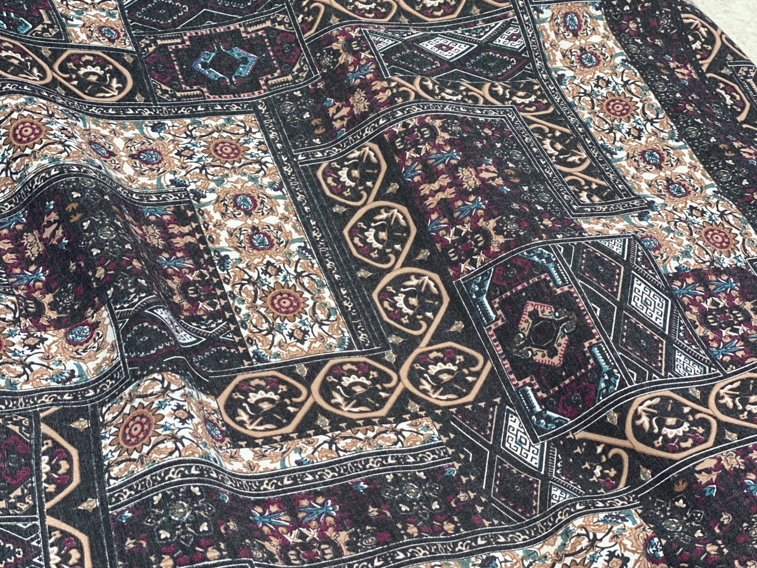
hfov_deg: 27.8
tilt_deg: -41.9
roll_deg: -16.0
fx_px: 1531
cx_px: 376
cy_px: 277
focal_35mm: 70
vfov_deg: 21.0
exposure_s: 1/100
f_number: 2
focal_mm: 6
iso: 80
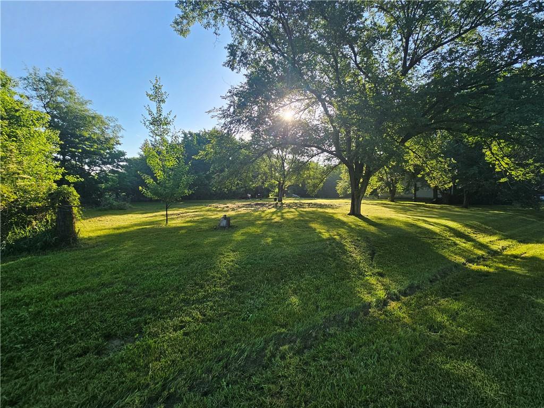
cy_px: 204
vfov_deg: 89.9
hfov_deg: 106.2
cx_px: 272
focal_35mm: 13
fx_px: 204
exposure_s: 1/788
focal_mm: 2.2
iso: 50
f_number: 2.2
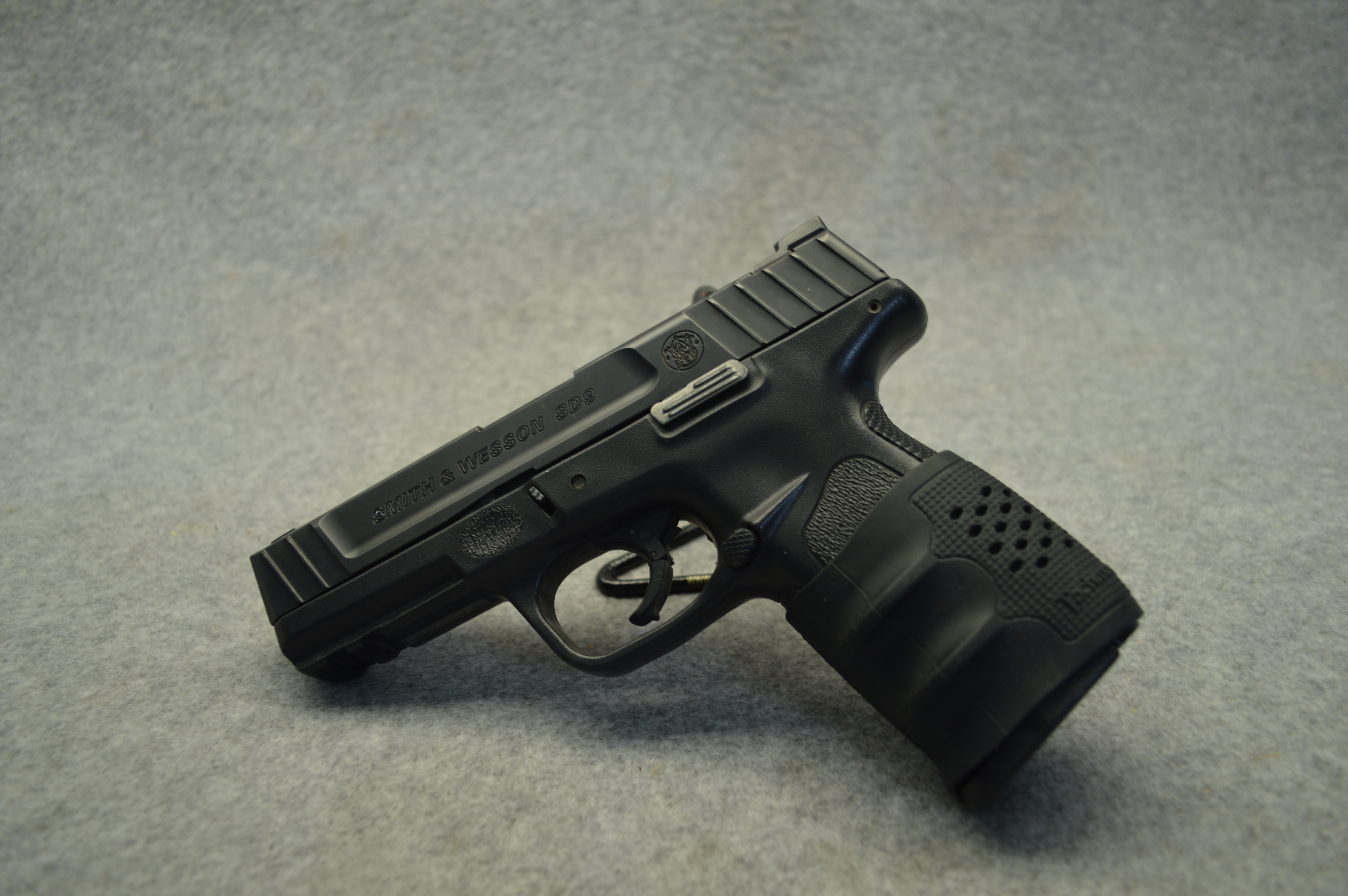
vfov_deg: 47.8
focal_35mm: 27
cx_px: 674
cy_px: 448
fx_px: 1010
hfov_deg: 67.4
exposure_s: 1/8
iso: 100
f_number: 3.5
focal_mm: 18
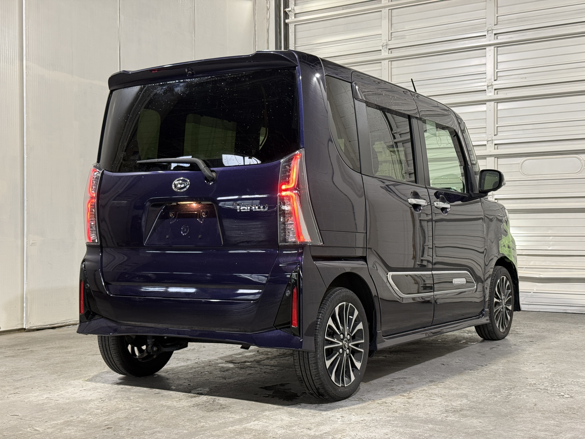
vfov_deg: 30.3
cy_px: 220
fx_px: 811
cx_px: 292
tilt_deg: +0.4
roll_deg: +0.2
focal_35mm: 48
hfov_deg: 39.7
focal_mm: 6.76
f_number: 1.78
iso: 200
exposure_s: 1/60
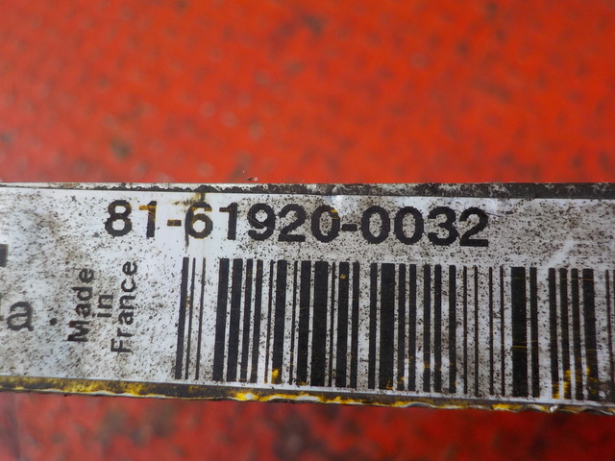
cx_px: 308
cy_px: 230
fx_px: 533
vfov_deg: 46.8
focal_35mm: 30
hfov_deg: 60.0
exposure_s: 1/40
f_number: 3.3
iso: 125
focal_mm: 4.1
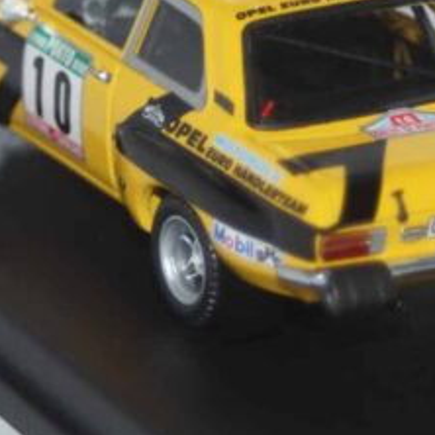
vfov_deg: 6.3
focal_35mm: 276
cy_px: 131
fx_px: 3924
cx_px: 270
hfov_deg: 6.3
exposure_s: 1/160
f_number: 5.6
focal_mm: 80
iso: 500
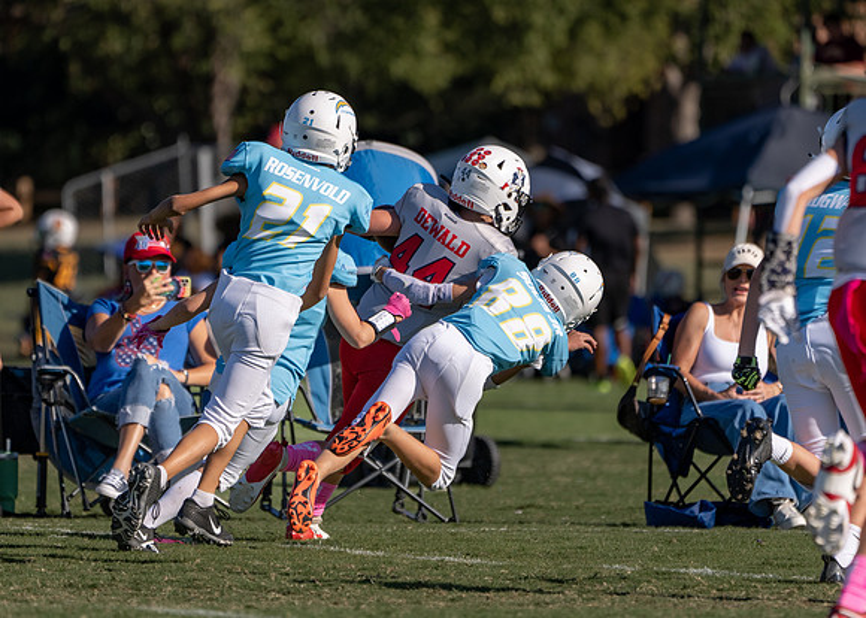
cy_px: 296
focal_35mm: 642
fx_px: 15792
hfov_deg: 3.1
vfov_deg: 2.2
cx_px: 413
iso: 200
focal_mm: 400
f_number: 5.6
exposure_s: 1/1600
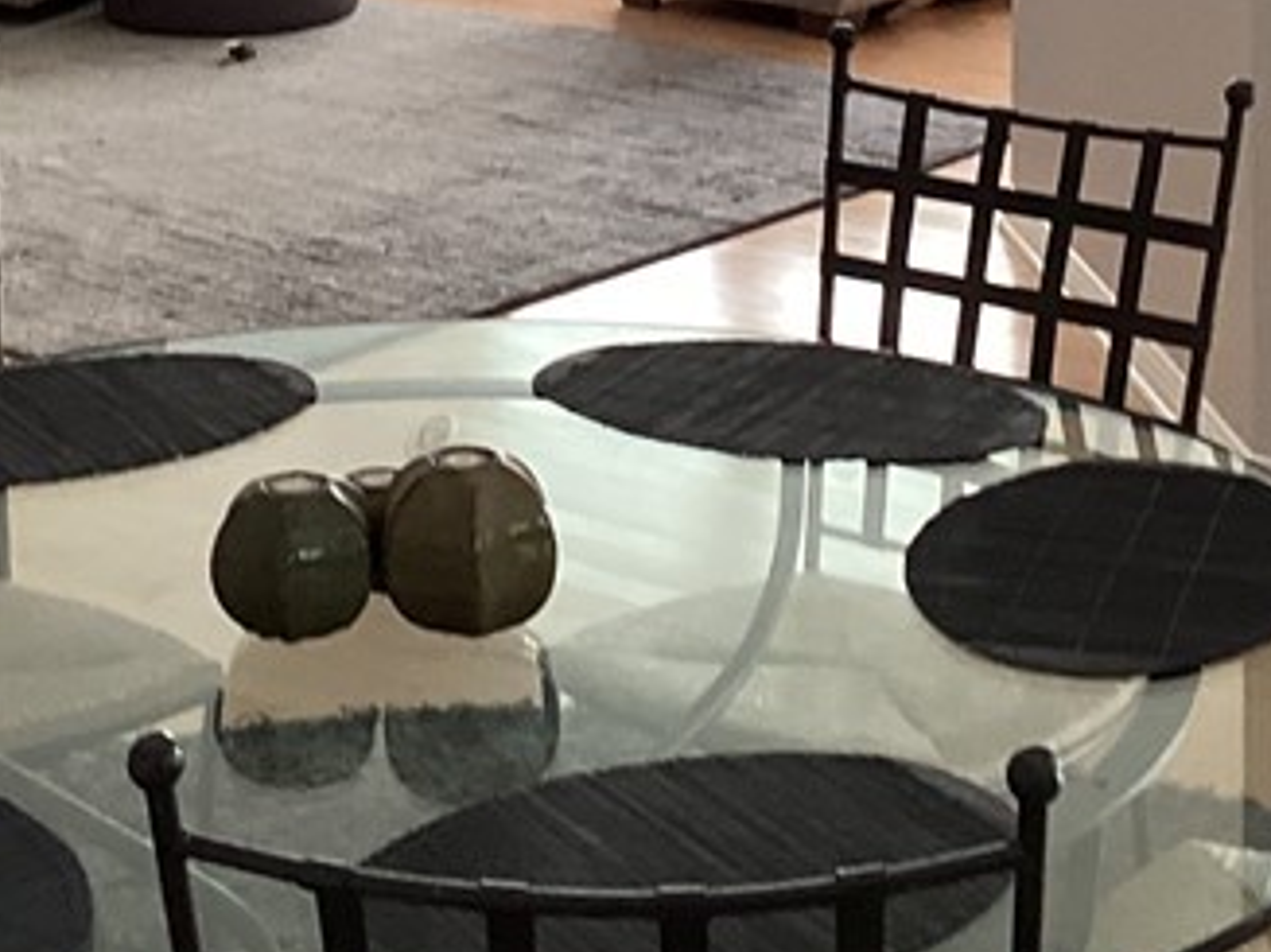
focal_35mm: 97
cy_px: -237
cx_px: 618
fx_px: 3560
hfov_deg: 20.2
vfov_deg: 14.7
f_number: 2.4
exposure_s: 1/60
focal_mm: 3.3
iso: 100
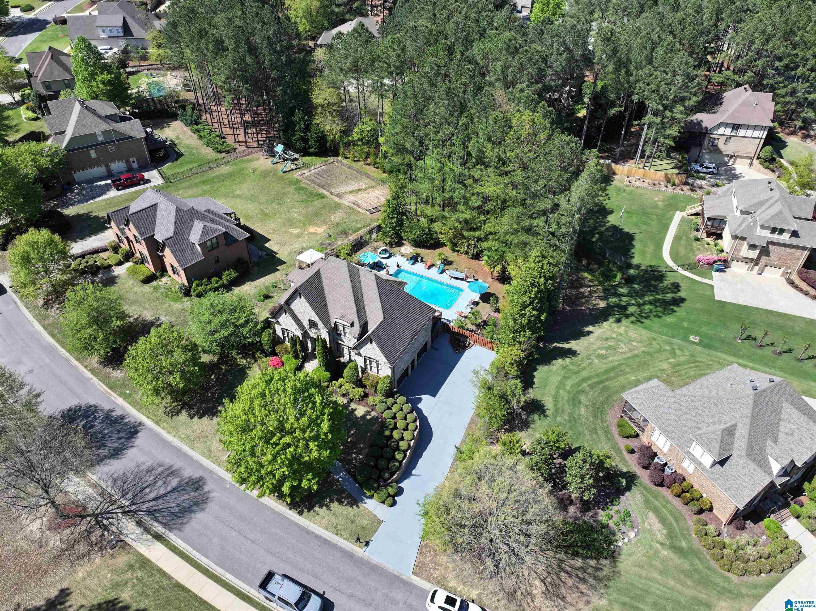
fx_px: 565
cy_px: 306
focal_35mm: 24
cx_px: 408
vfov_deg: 56.8
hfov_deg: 71.6
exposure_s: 1/1250
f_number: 2.8
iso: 120
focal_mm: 12.29
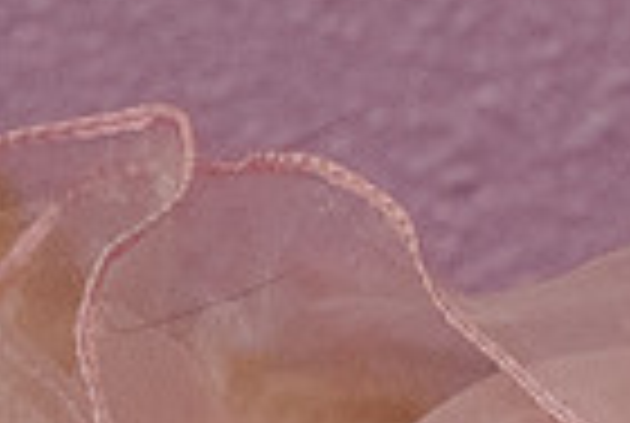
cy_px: -300
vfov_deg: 2.6
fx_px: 9225
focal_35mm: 526
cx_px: -1231
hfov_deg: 3.8
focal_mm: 50
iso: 2500
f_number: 5
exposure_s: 1/200
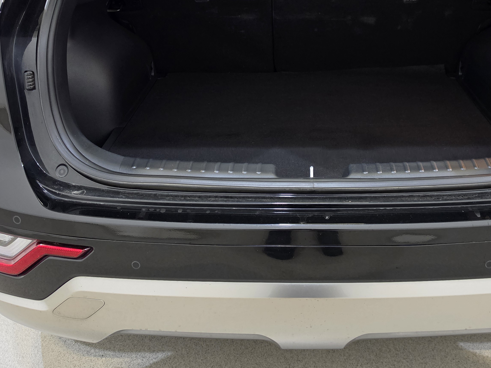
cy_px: 99
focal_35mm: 40
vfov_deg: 35.3
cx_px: 301
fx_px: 567
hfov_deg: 46.5
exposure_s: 1/100
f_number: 1.4
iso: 250
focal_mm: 6.5
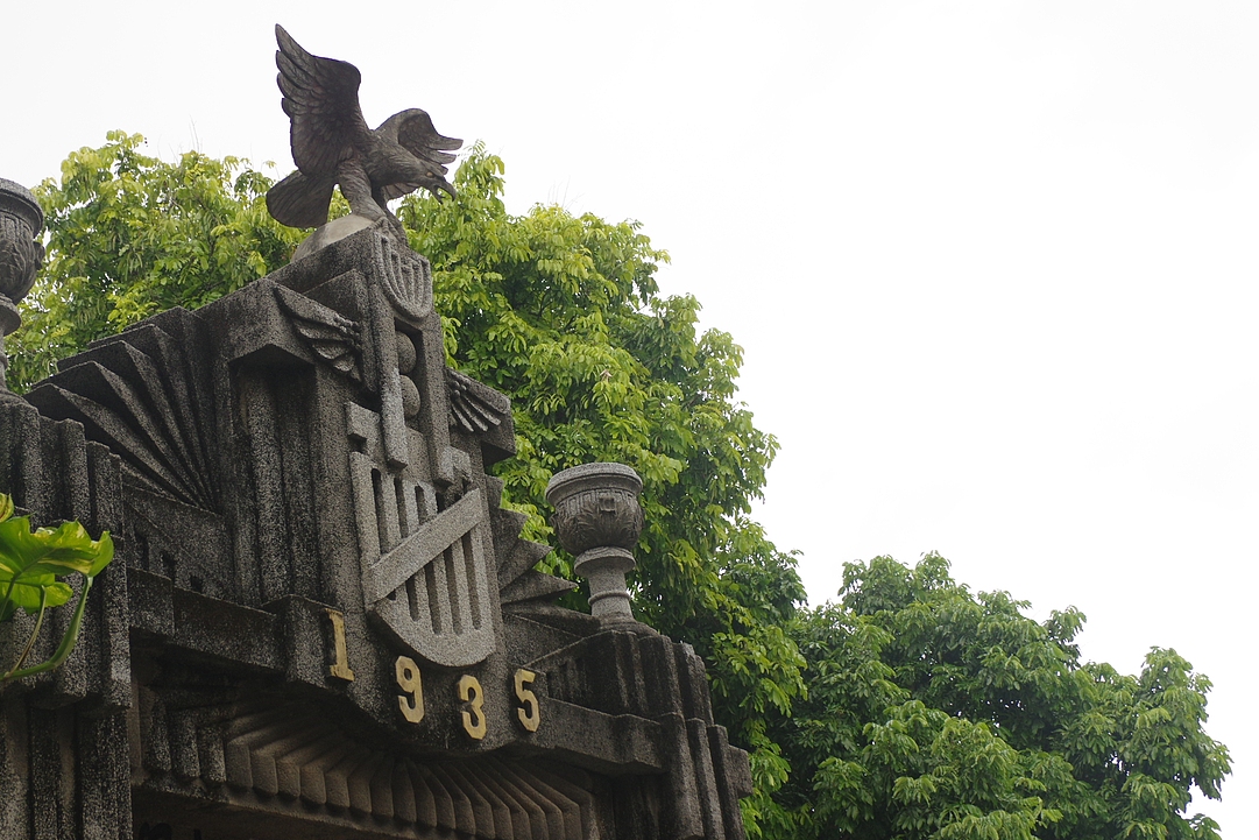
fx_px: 2029
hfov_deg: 34.4
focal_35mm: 58
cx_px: 525
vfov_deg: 23.4
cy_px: 464
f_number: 4.5
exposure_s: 1/160
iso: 400
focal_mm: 33
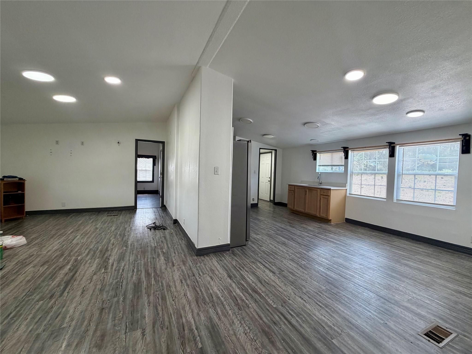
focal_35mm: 14
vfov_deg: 85.7
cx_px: 236
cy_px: 177
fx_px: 191
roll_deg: -0.8
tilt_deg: -2.3
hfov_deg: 102.1
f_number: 2.2
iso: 160
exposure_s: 1/120
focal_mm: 2.22
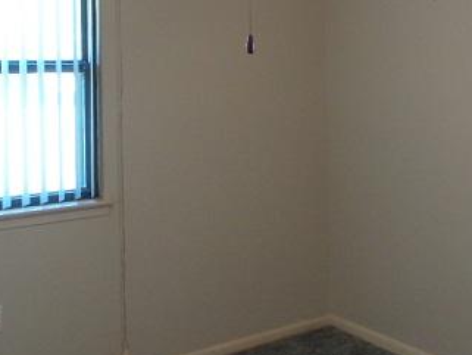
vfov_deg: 26.1
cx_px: 368
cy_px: 69
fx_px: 750
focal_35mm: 55
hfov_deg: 34.0
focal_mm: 4.1
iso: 320
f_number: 2.8
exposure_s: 1/30
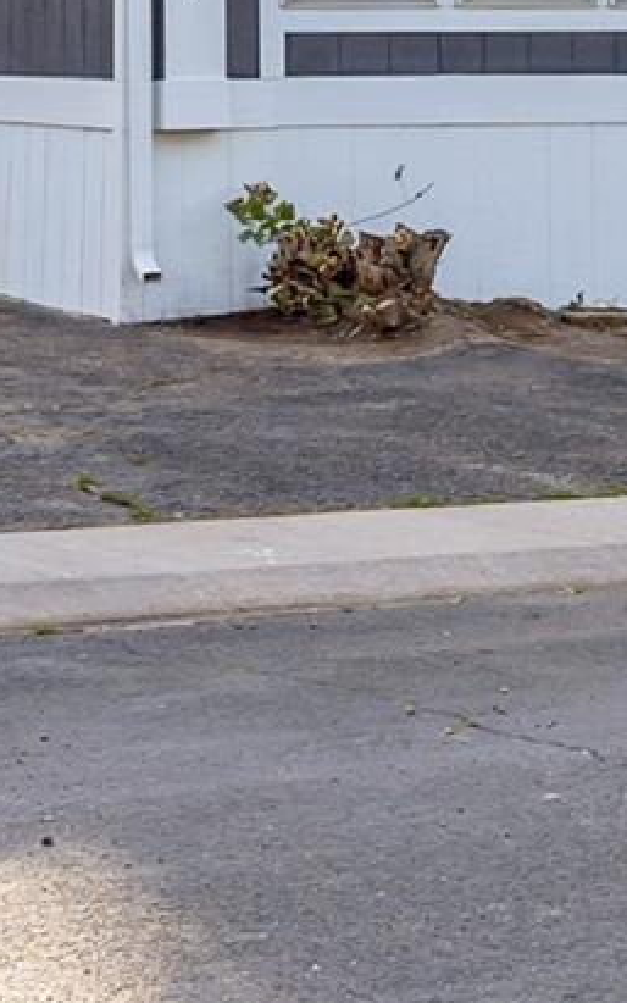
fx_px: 3580
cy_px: -81
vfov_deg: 15.5
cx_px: 415
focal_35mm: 131
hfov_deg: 10.0
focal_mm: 22
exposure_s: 1/100
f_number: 10
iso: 320
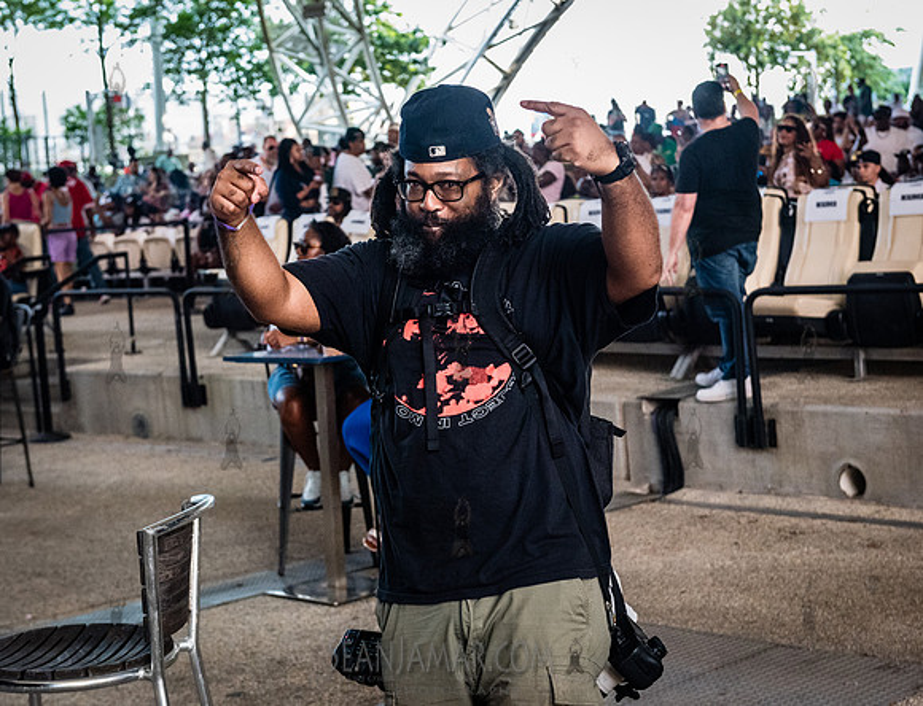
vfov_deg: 24.2
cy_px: 353
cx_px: 445
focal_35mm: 61
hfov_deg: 31.3
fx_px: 1646
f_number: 4.5
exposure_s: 1/800
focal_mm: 56
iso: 5000
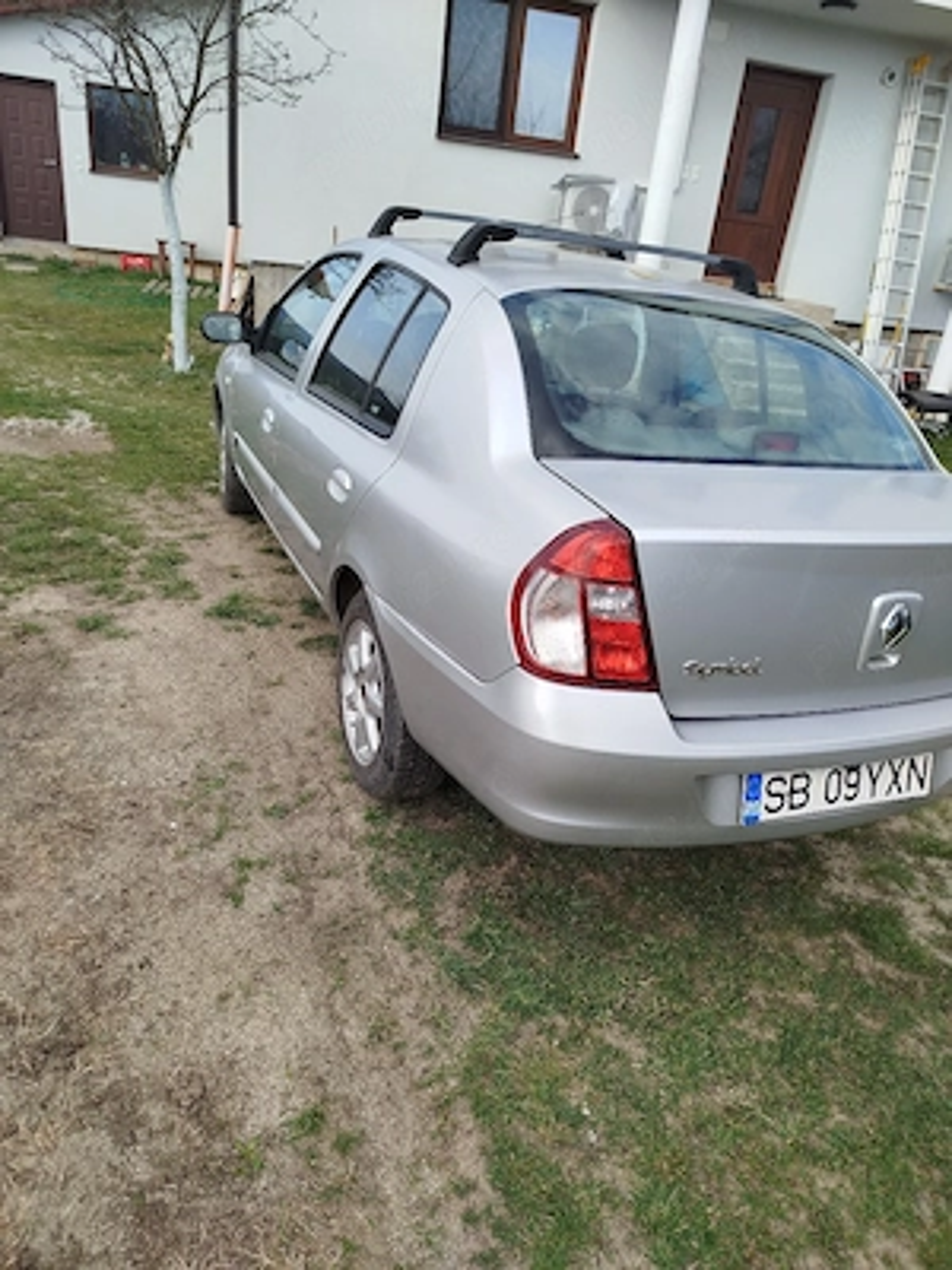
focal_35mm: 24
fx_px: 880
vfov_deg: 71.6
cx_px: 476
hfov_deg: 56.8
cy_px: 635
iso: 50
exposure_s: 1/435
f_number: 1.7
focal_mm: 5.31
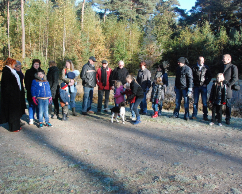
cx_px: 122
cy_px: 97
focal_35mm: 34
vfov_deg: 43.4
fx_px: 244
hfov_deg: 52.8
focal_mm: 20
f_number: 13
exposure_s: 1/500
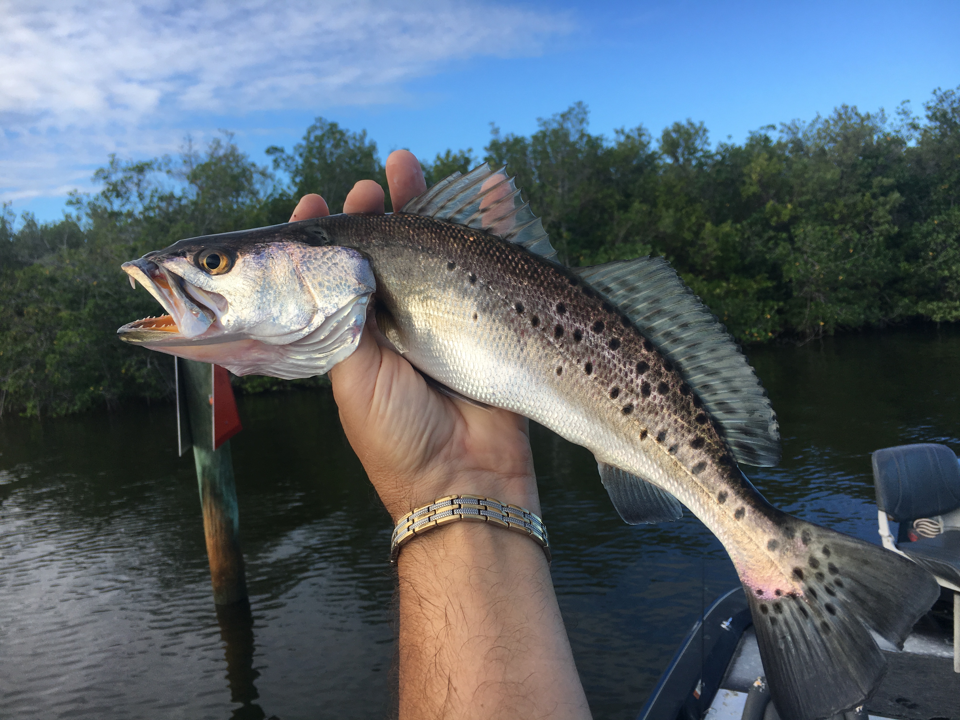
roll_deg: +4.9
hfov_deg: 61.7
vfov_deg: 48.2
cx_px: 480
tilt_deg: -5.1
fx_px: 804
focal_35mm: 29
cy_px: 360
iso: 25
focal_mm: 4.15
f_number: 2.2
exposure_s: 1/962
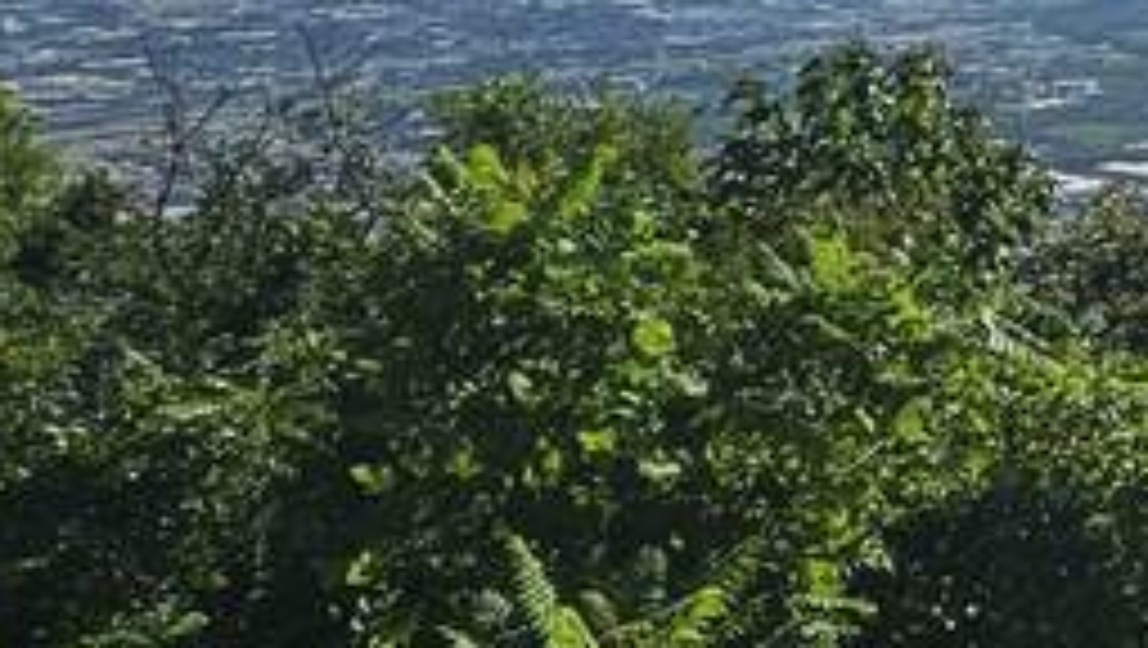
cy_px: -288
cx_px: 2039
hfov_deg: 20.9
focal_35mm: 71
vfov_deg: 15.8
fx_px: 2163
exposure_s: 1/5758
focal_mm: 2.2
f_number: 2.2
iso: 50
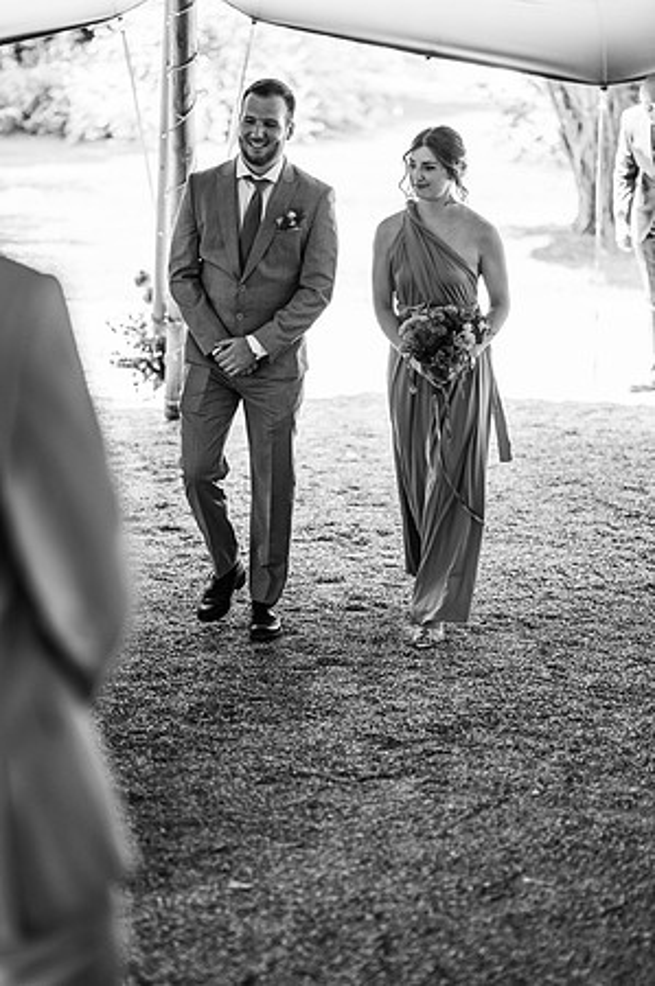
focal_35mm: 85
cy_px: 493
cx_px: 328
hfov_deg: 16.0
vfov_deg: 23.9
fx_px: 2325
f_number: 1.8
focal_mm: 85
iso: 100
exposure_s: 1/250
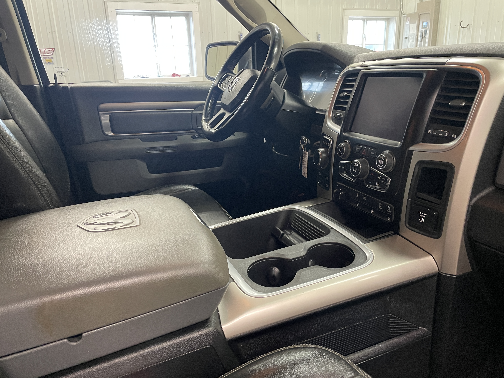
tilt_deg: -18.6
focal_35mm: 26
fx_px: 379
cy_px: 189
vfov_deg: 53.1
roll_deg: +1.5
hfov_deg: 67.3
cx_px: 252
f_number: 1.6
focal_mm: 4.2
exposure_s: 1/60
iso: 400
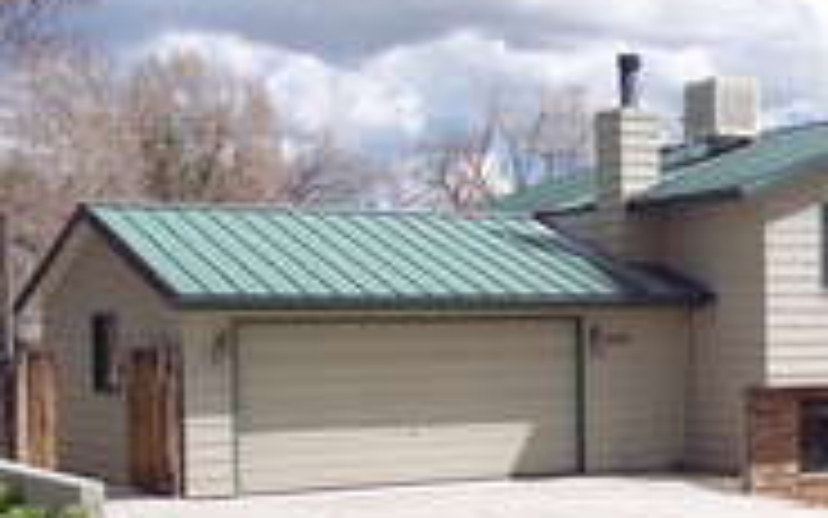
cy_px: 338
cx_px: 742
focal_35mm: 78
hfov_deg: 25.7
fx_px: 1760
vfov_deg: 16.7
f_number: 4
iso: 100
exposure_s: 1/750
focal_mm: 8
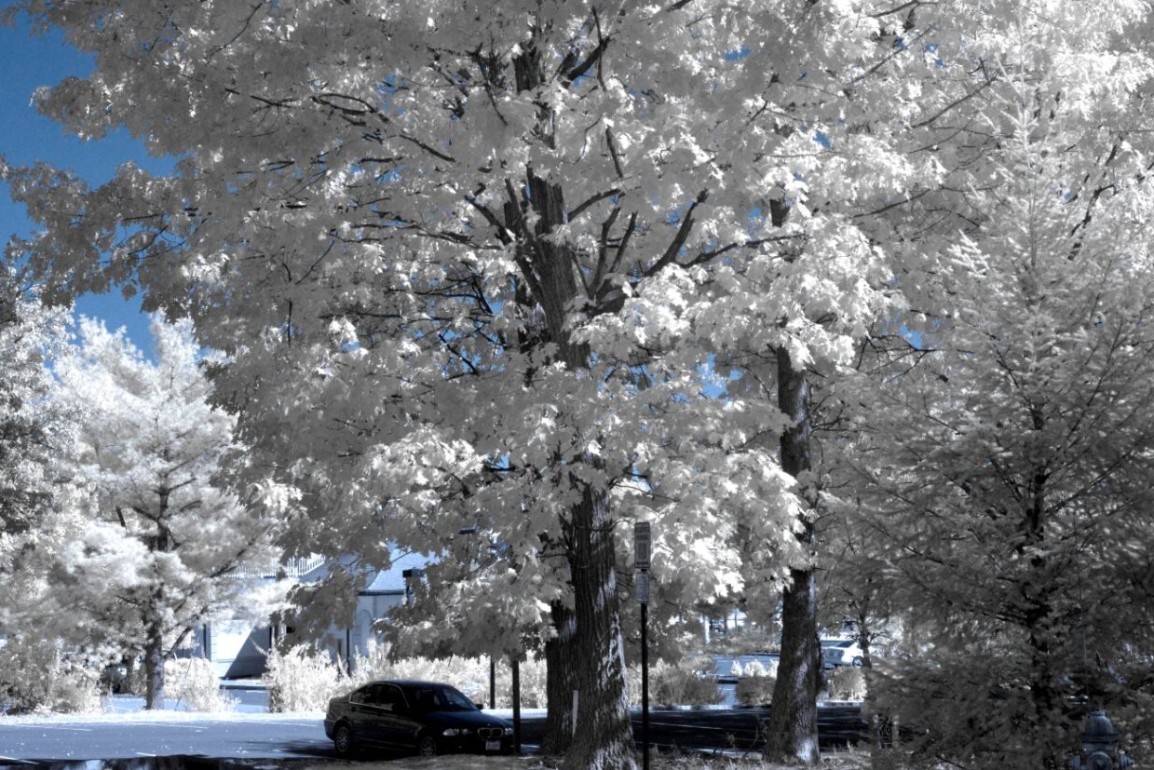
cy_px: 299
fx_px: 1988
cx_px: 575
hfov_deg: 32.4
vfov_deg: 21.9
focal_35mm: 62
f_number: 13
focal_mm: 50
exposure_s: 1/4000
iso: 6400
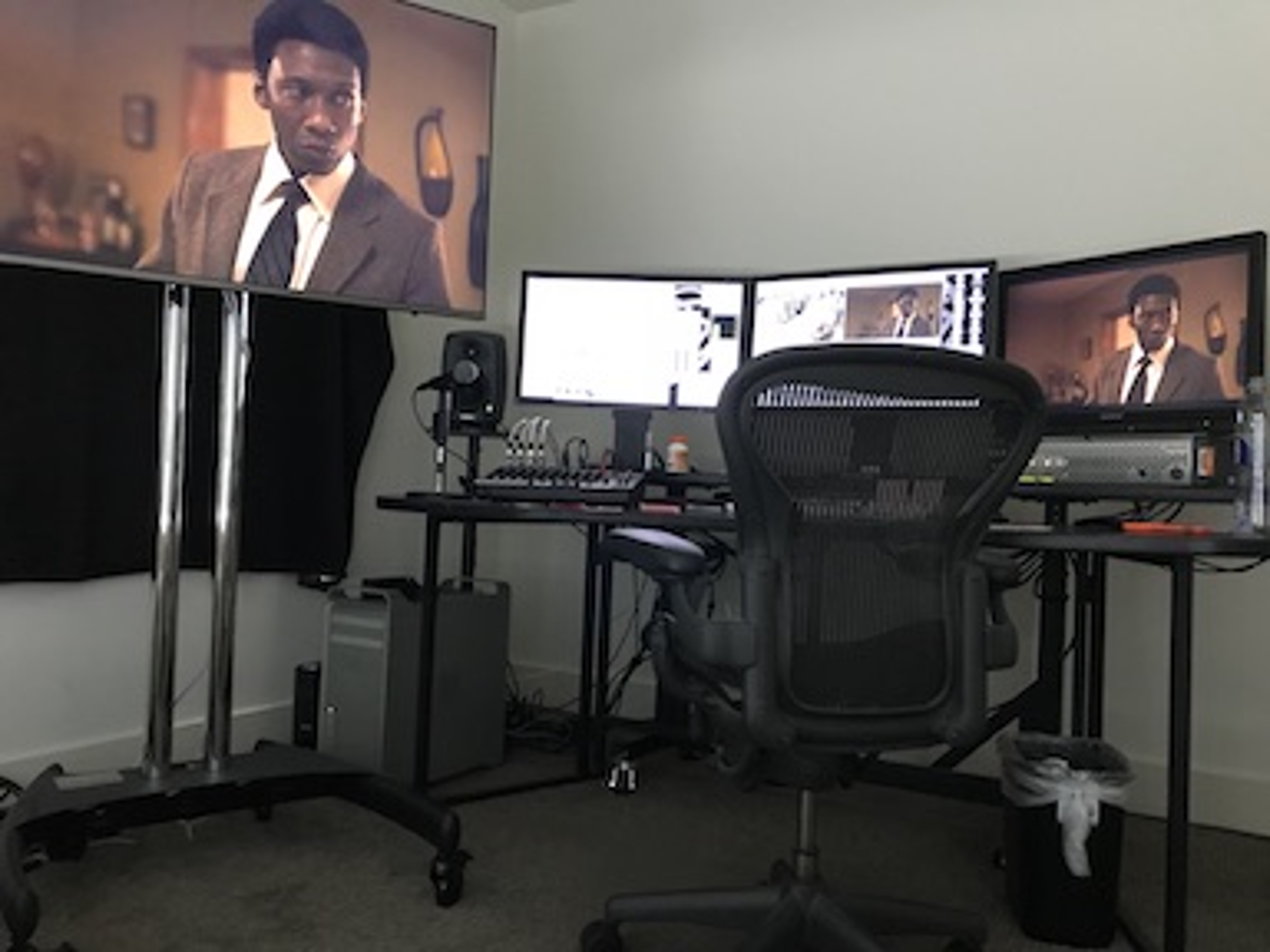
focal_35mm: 28
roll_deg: -2.8
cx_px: 635
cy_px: 476
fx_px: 1027
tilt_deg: +0.7
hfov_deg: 63.4
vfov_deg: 49.7
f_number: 1.8
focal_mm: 3.99
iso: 80
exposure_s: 1/5
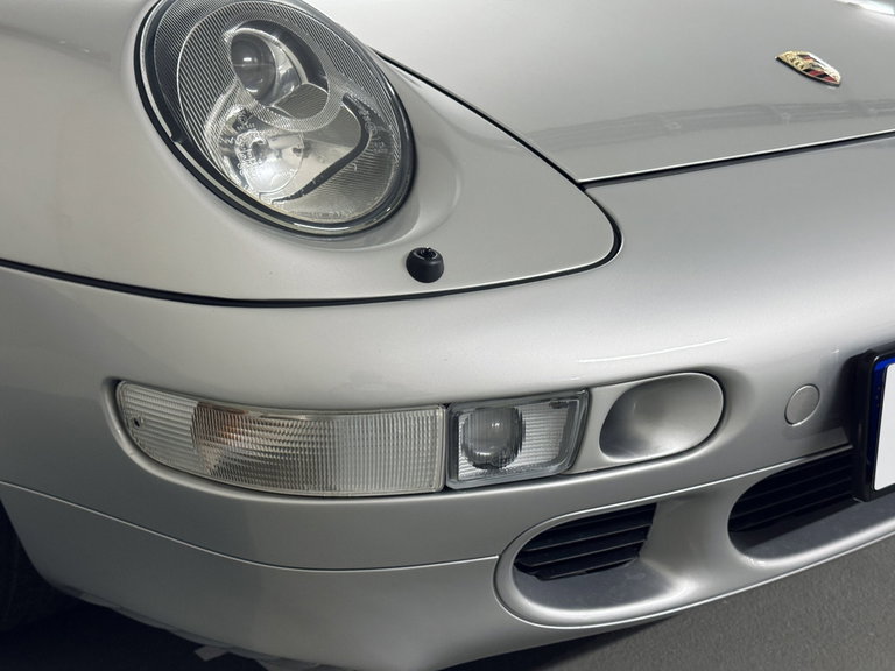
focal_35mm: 48
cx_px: 448
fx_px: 1241
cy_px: 336
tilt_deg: -17.2
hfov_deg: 39.7
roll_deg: +1.9
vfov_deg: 30.3
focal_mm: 6.76
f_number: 1.78
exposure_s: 1/50
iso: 160
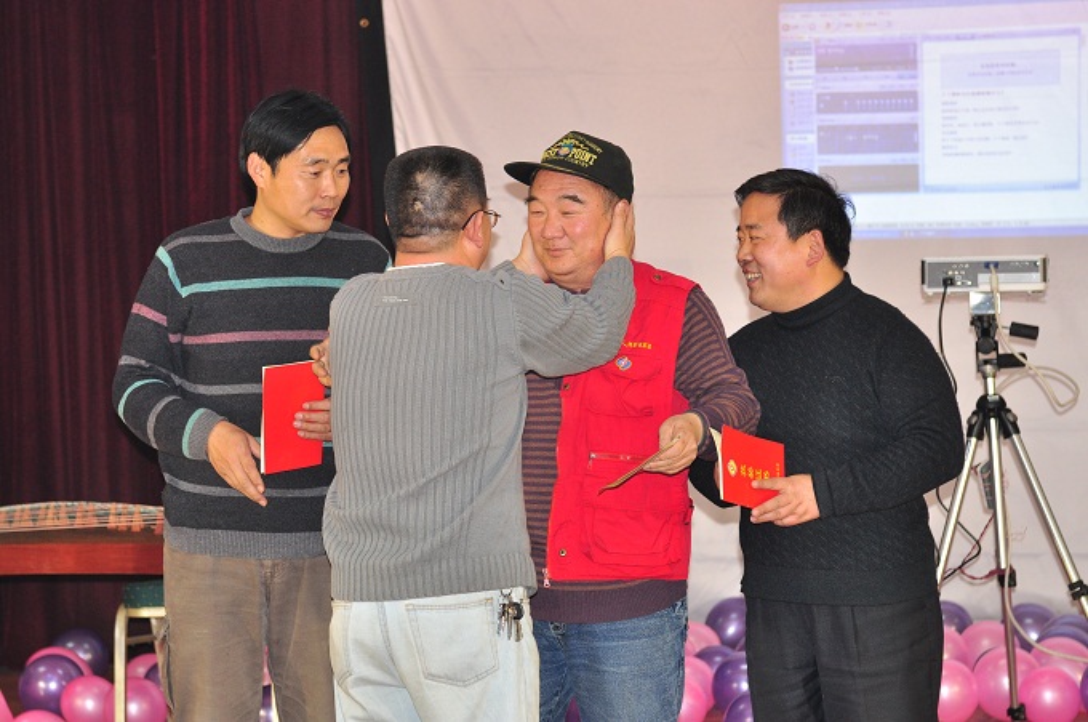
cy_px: 361
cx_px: 544
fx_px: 3168
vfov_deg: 13.0
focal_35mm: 105
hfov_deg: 19.5
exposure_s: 1/200
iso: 500
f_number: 4
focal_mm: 70
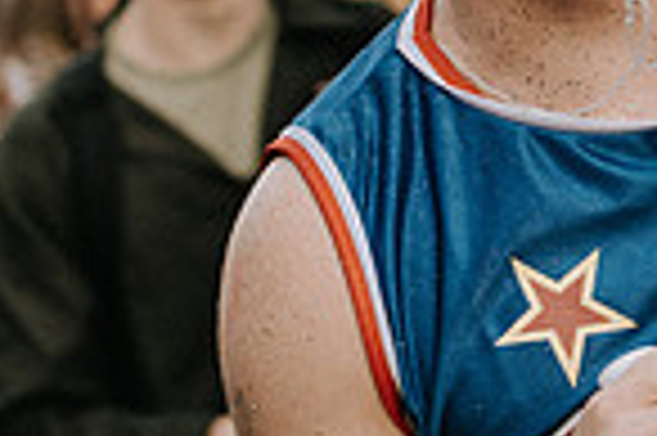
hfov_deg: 7.4
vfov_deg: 4.9
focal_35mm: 279
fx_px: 5086
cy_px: -34
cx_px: 612
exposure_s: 1/400
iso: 160
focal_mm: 70
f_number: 2.8
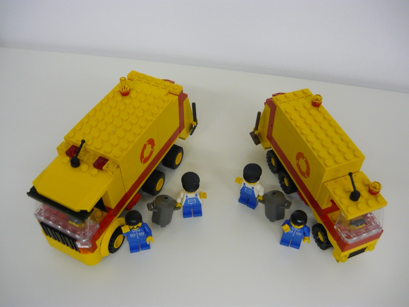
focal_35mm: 33
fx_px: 390
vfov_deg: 42.9
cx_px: 204
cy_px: 154
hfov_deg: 55.4
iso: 250
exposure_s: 1/30
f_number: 2.8
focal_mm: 5.5
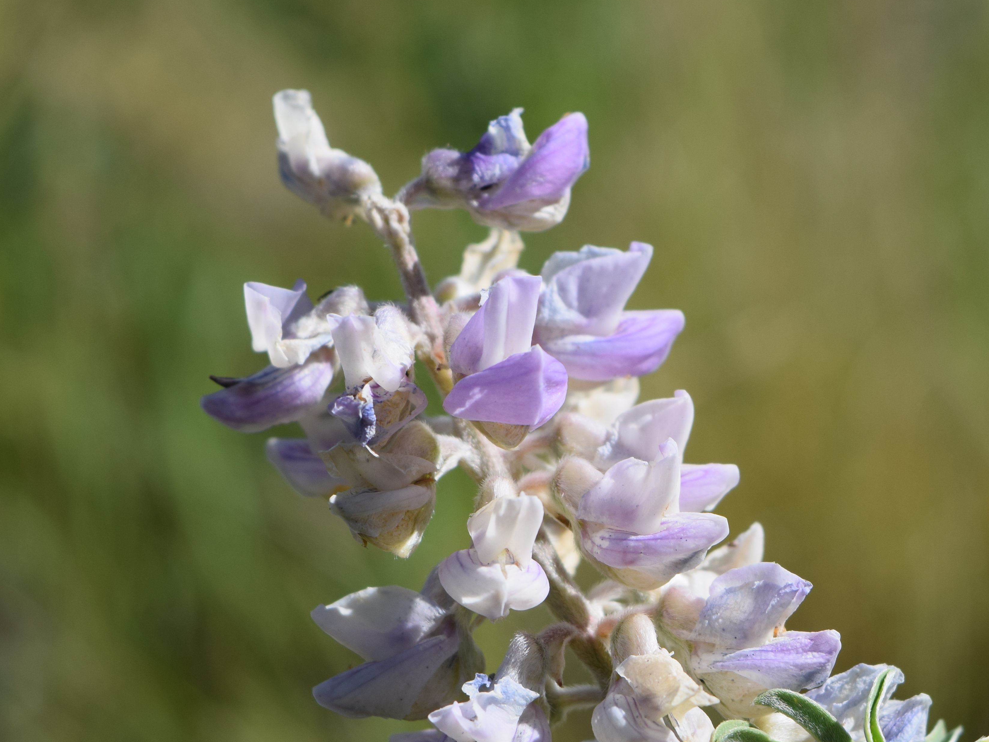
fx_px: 4139
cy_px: 579
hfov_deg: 13.6
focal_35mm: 145
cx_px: 604
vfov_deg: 10.2
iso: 200
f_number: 8
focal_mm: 55
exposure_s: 1/640
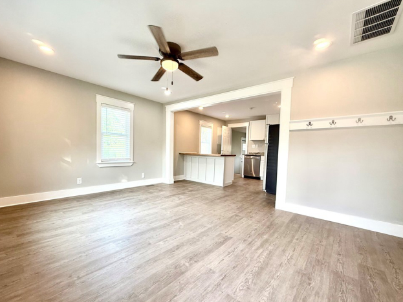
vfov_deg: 81.6
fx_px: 175
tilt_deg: -2.6
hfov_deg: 98.1
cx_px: 192
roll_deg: -0.8
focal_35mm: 15
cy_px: 160
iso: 125
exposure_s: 1/120
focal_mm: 2.22
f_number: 2.2
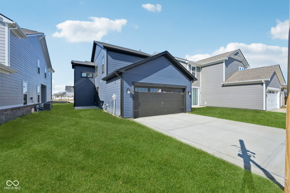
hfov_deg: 104.3
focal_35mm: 14
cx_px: 145
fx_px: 113
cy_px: 96
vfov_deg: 81.2
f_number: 8
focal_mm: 14
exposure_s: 1/320
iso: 100
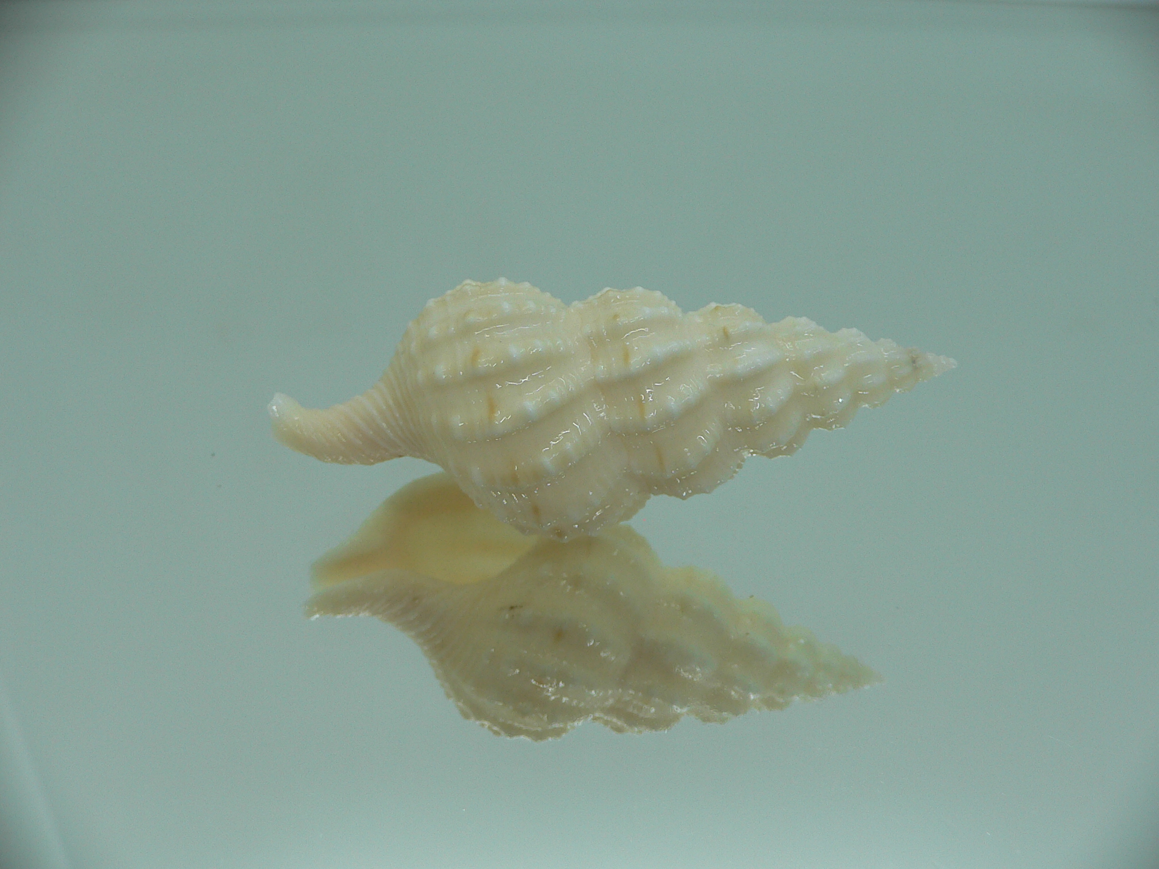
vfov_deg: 40.7
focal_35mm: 35
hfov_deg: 52.6
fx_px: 1172
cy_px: 434
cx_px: 580
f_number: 2.8
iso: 80
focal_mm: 4.6
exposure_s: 1/60
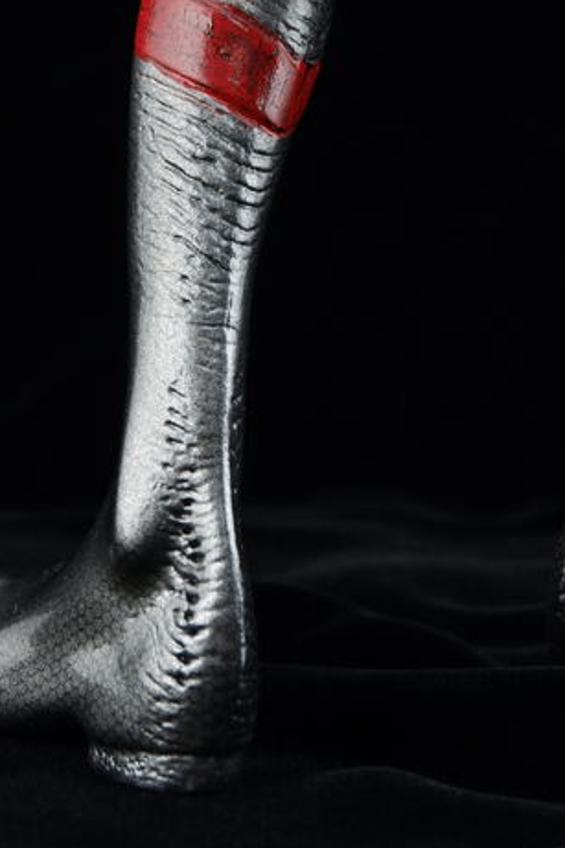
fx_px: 2945
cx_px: 346
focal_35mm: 125
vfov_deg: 15.9
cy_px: -81
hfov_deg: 11.0
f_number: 6.4
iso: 400
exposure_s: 1/20
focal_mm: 32.5
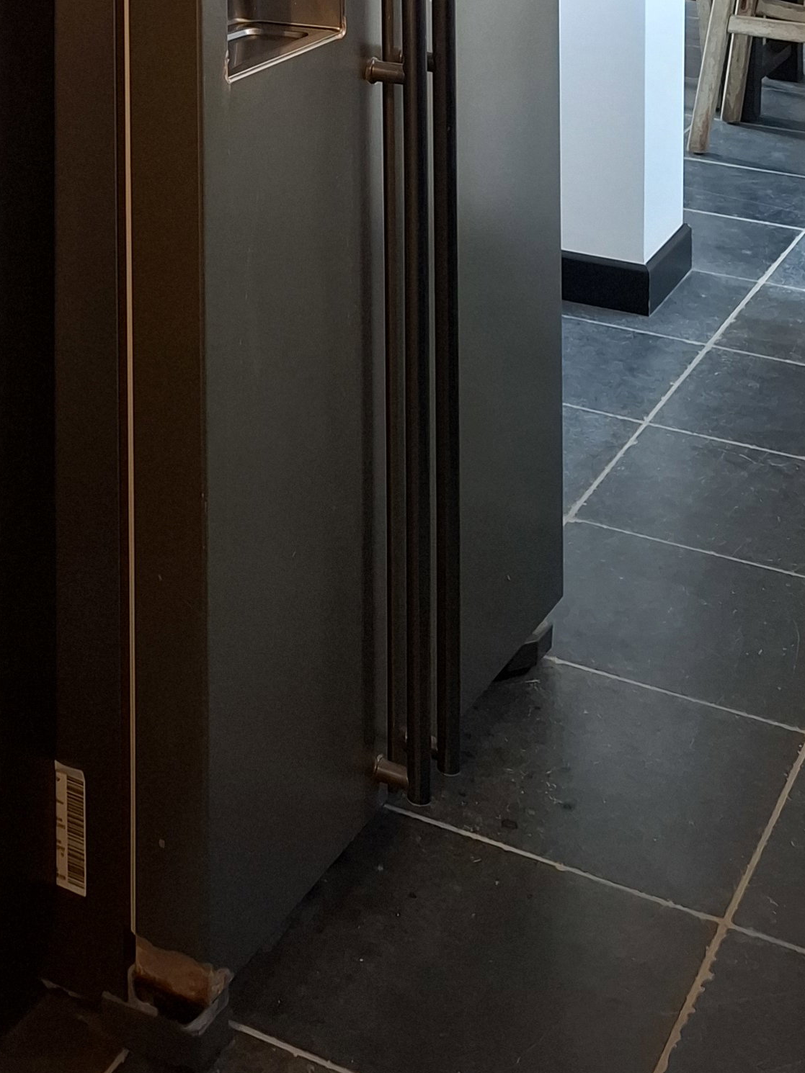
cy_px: -387
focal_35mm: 63
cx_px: -48
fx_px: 1954
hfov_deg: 22.2
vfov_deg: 25.6
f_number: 1.8
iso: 250
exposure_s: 1/50
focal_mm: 5.54
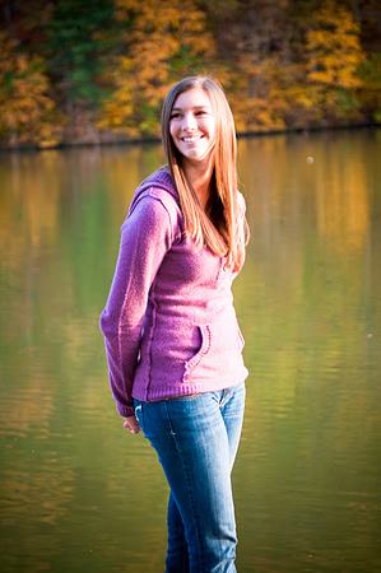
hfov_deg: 13.0
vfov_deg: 19.5
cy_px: 286
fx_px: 1671
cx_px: 190
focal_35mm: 105
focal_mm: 70
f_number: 2.8
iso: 100
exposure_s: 1/100
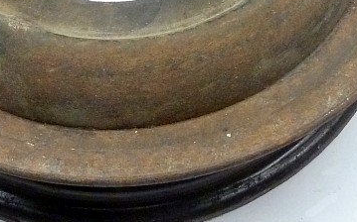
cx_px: 108
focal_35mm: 80
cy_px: -88
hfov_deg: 25.7
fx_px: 778
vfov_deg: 15.3
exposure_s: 1/25
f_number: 3.4
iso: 400
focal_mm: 4.7
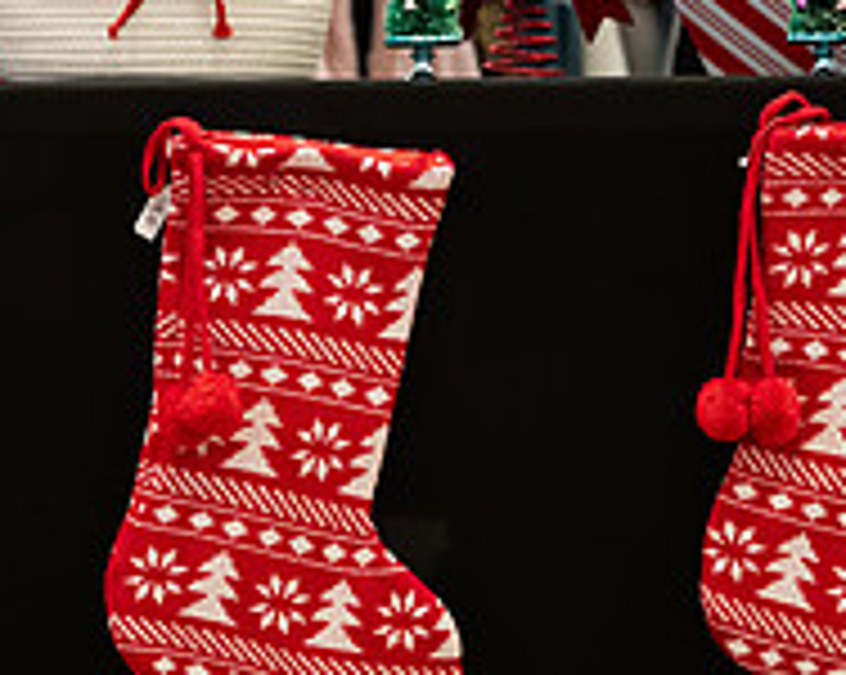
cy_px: 459
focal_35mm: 110
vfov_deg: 14.0
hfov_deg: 17.4
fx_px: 2751
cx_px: 216
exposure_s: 1/160
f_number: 3.2
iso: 1600
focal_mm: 37
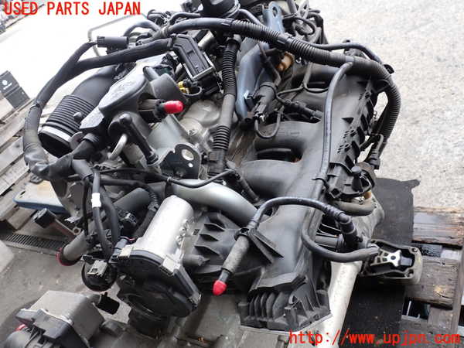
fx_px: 402
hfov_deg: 60.0
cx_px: 232
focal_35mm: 30
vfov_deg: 46.8
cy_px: 174
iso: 100
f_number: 3.2
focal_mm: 5.4
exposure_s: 1/80
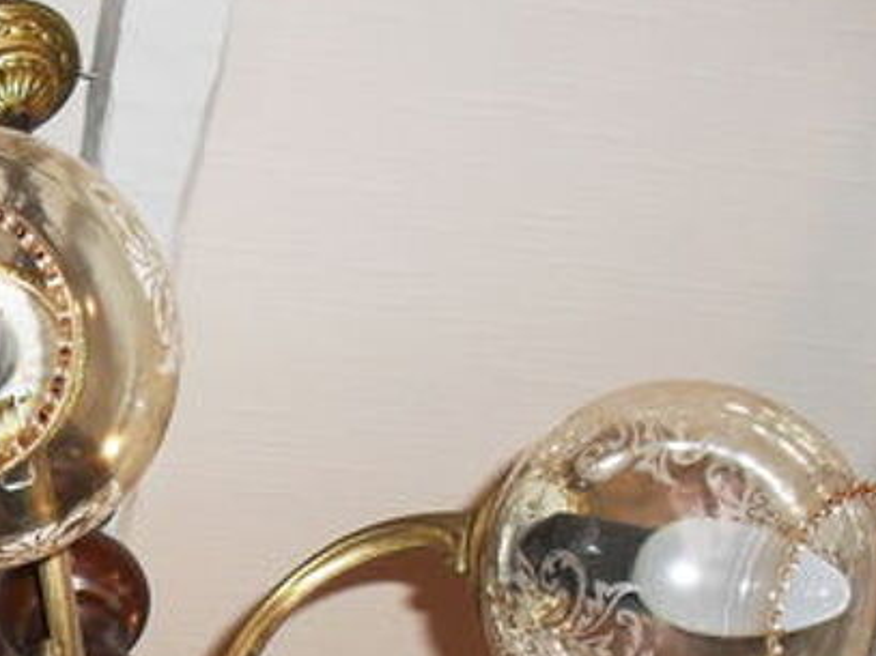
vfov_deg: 16.5
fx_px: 2176
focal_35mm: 86
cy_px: 783
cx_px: -11
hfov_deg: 21.9
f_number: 3.2
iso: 200
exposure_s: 1/45
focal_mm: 6.3
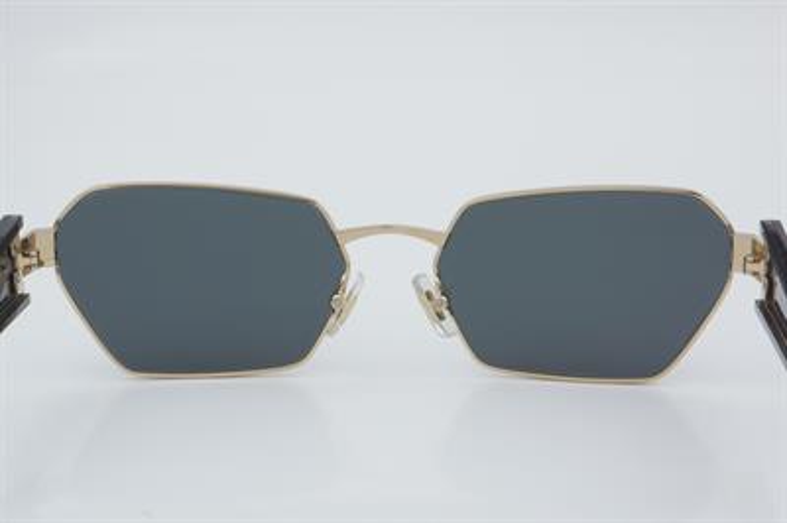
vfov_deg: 16.5
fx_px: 1802
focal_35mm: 82
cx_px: 394
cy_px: 262
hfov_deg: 24.6
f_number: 32
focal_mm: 55
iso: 100
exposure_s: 1/4
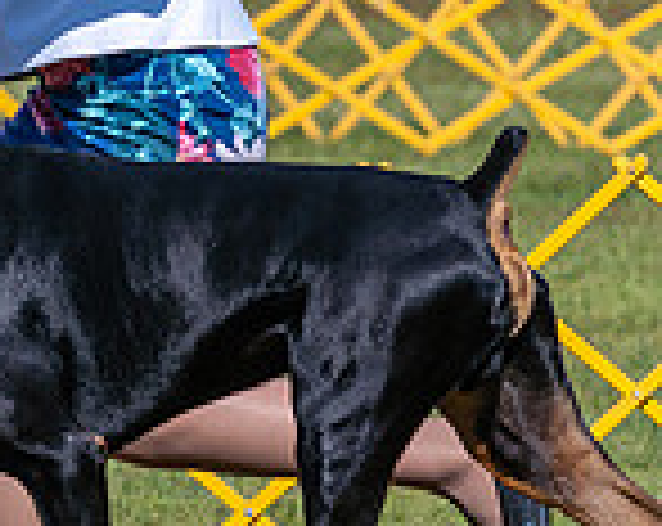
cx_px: -268
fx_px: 15545
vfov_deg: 1.9
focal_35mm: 795
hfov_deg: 2.4
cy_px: 36
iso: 320
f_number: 6.3
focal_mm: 184
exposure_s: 1/2000
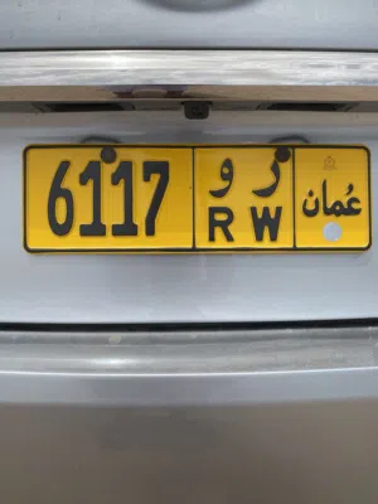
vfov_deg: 67.3
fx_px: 379
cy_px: 252
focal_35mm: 26
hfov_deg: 53.1
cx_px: 189
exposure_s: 1/3610
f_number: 1.8
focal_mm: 4.25
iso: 32
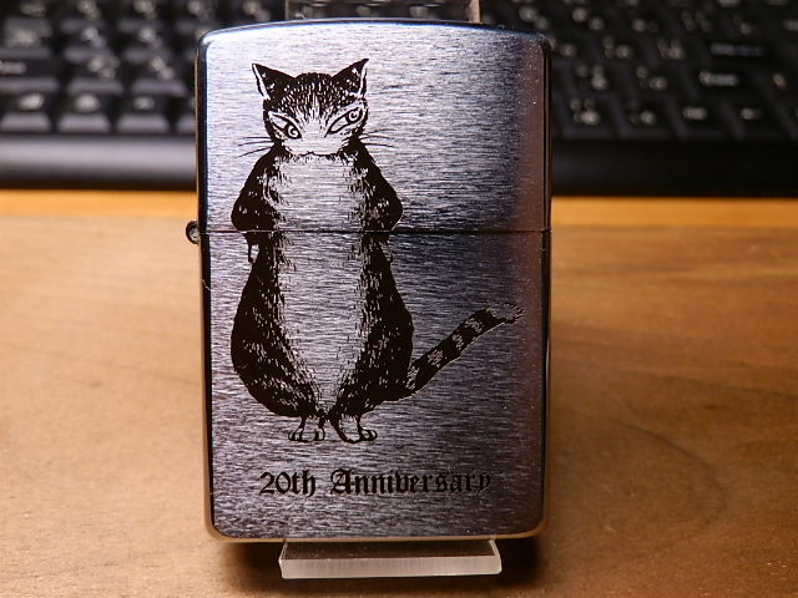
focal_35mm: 34
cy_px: 299
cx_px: 399
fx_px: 784
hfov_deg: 54.0
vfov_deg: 41.8
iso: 200
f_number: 3.5
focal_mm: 6.17
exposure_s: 1/25
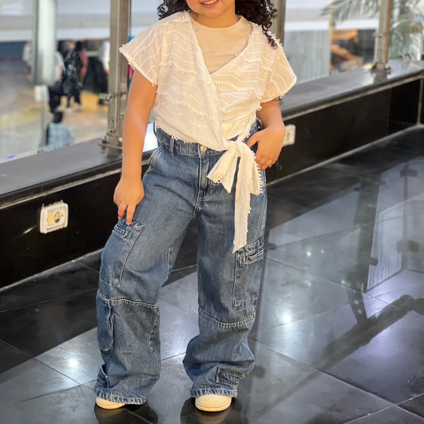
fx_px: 1261
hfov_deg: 19.1
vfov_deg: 19.0
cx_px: 212
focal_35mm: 91
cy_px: 154
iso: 400
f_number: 2.8
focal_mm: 9
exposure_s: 1/33
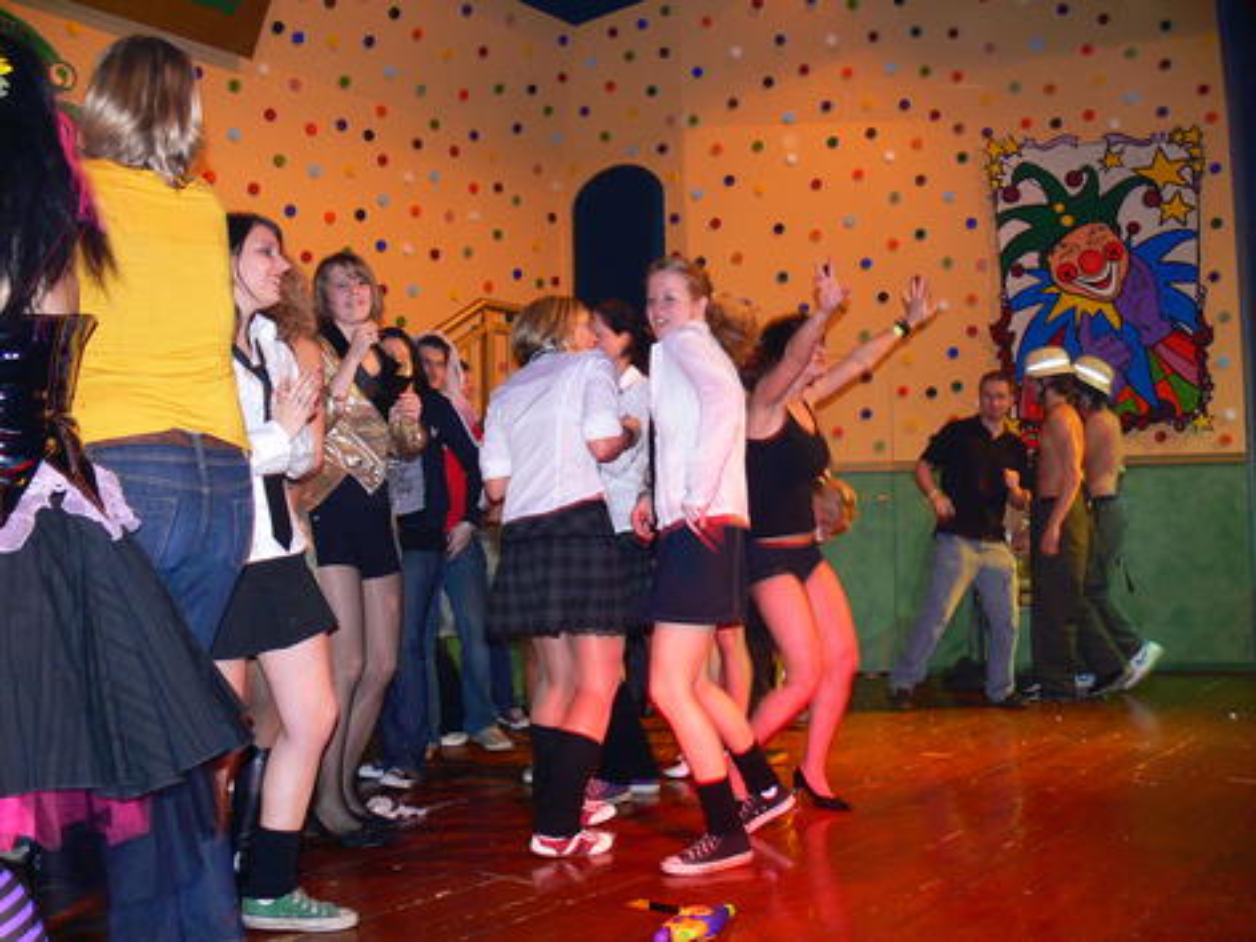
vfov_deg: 40.7
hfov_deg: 52.6
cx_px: 628
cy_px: 471
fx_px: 1270
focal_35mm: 35
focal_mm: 7.4
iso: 100
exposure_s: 1/30
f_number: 2.8
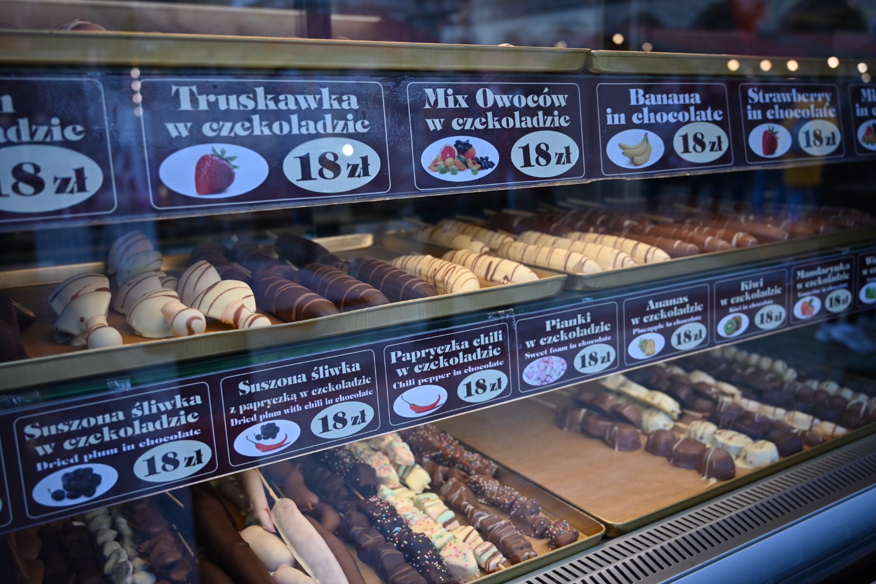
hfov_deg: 56.5
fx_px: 815
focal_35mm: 34
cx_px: 438
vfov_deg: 39.4
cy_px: 292
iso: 400
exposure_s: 1/250
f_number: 4
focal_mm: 33.5
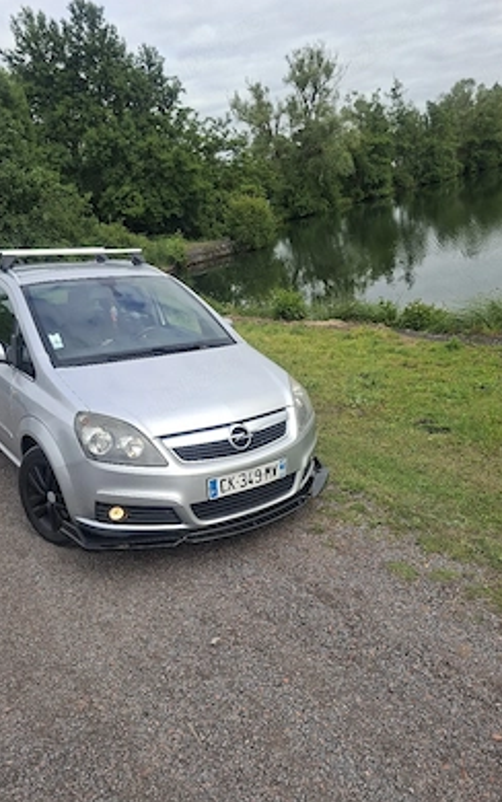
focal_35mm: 25
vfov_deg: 72.5
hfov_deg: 49.3
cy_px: 407
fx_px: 547
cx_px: 239
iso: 50
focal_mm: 5.54
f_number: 1.8
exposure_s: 1/909
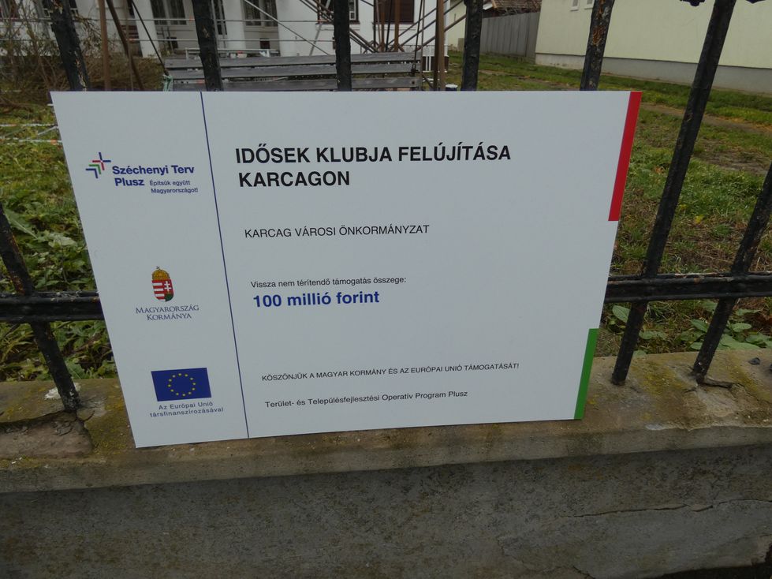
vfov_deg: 66.0
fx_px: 446
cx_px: 386
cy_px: 290
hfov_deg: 81.8
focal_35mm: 20
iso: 80
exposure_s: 1/80
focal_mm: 3.6
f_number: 2.8
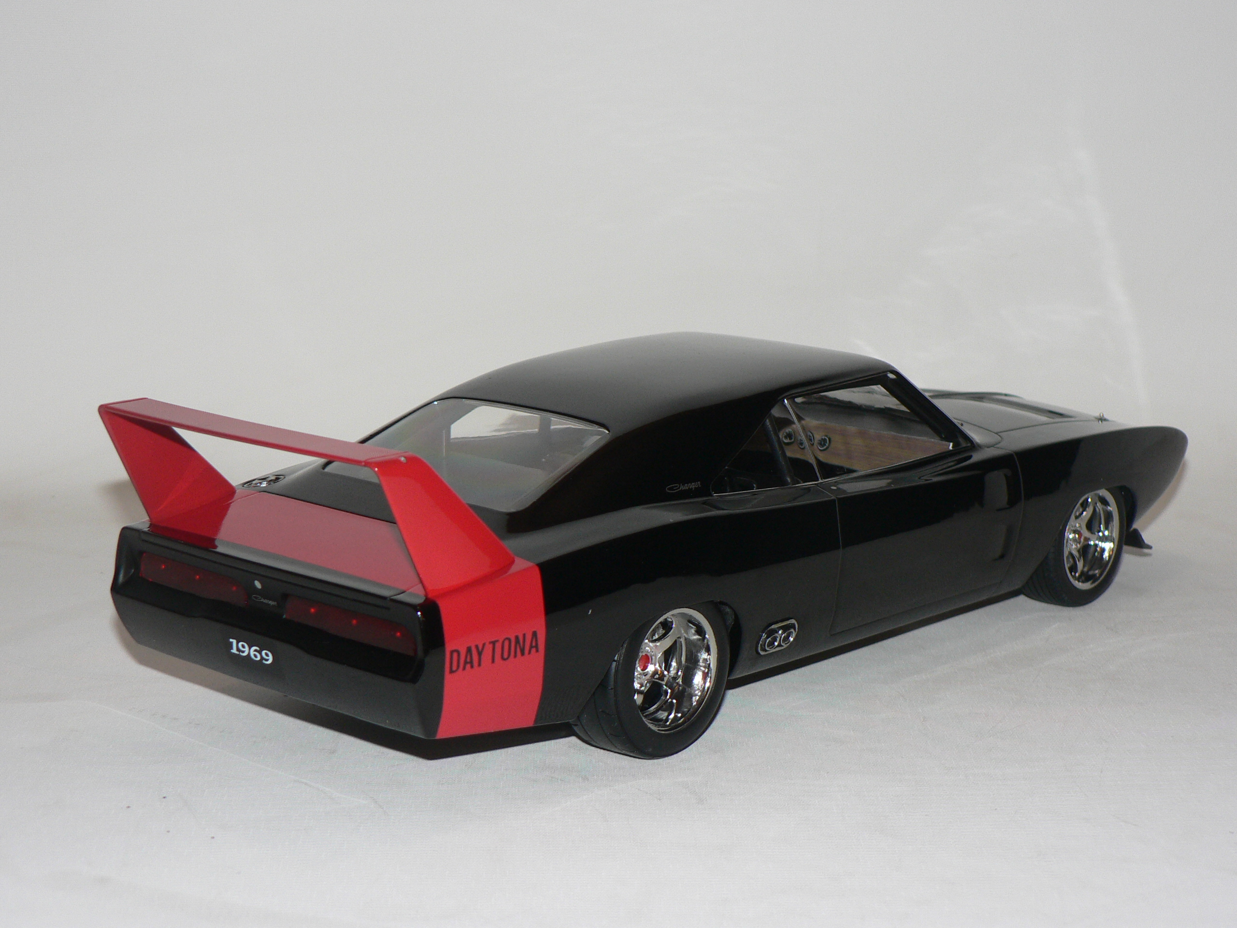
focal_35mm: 65
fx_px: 2323
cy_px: 464
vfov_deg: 22.6
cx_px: 618
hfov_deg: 29.8
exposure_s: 1/60
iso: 100
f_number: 3.2
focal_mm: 10.9
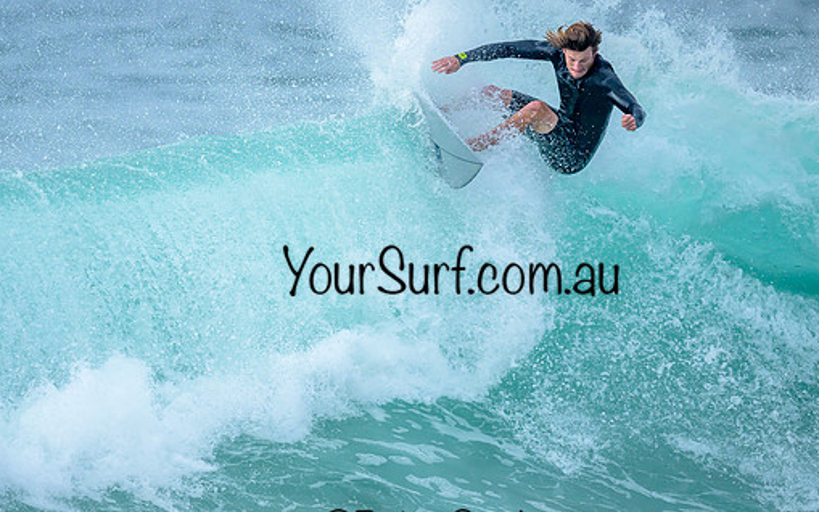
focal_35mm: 1272
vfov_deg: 1.0
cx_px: 277
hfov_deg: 1.7
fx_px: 28388
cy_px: 280
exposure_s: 1/2000
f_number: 6.3
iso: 360
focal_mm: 800
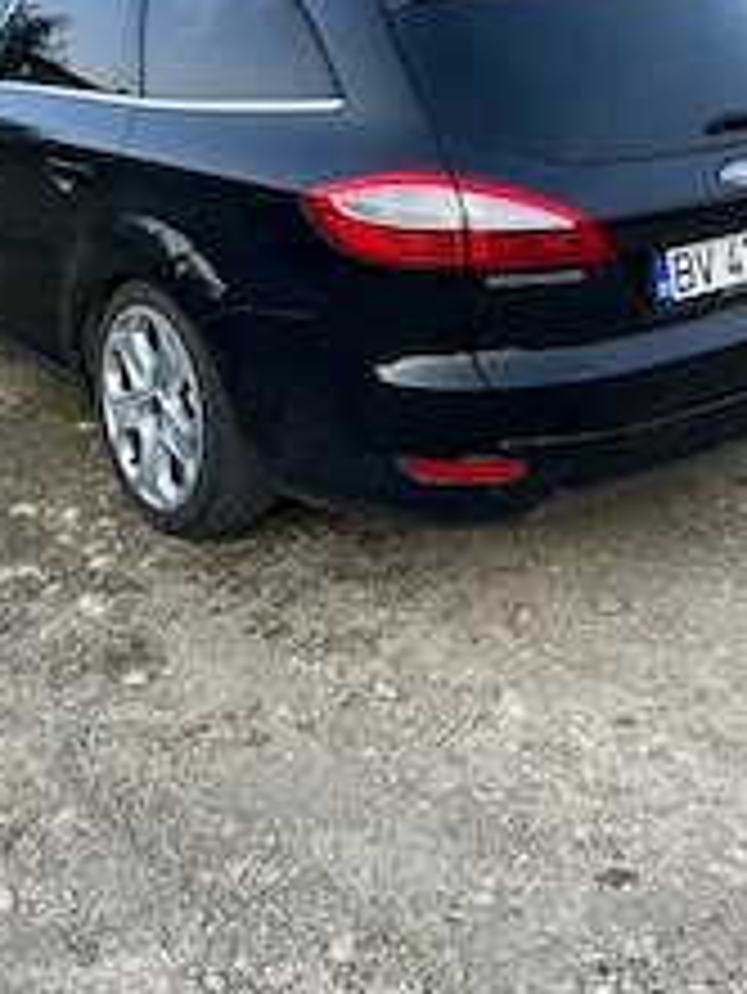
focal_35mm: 47
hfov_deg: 30.8
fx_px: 1351
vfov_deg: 38.9
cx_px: 284
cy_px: 207
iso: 50
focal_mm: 5.1
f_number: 1.6
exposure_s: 1/341
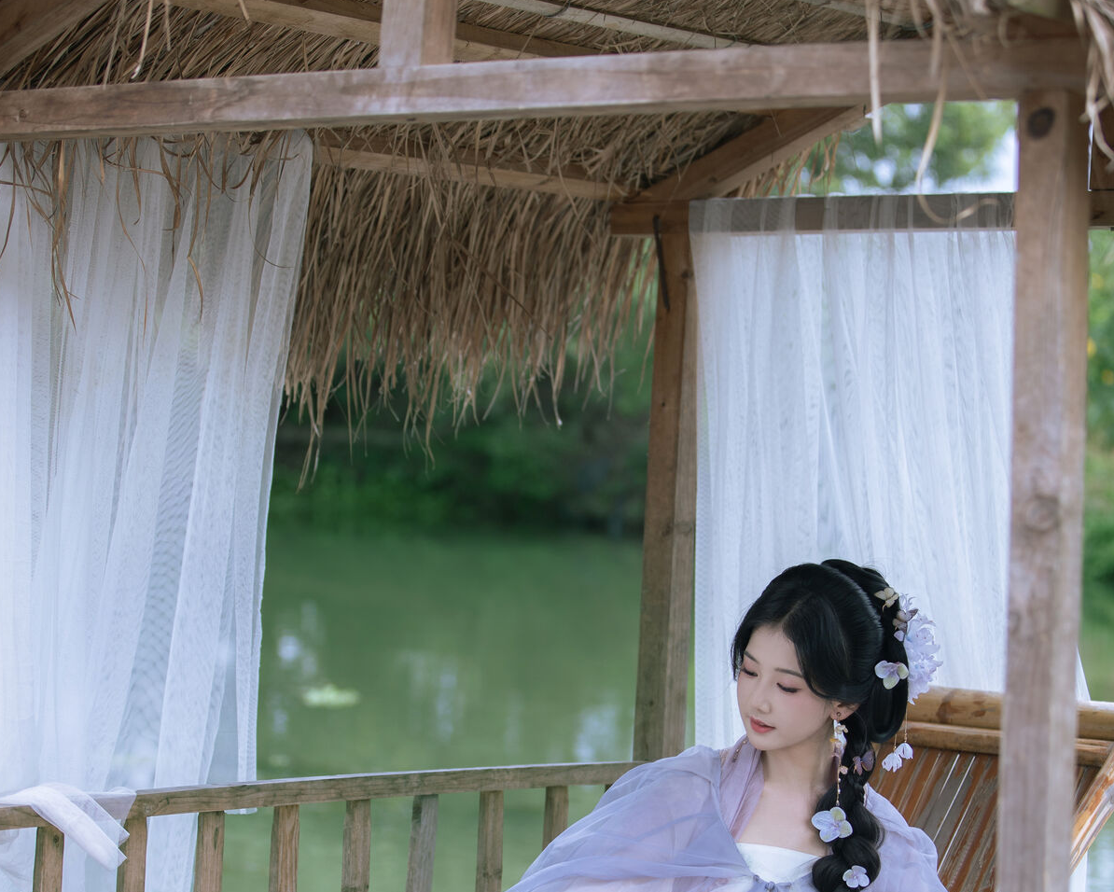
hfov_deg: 19.4
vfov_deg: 15.4
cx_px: 555
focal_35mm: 99
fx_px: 3265
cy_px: 783
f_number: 2.8
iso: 100
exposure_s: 1/640
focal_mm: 70
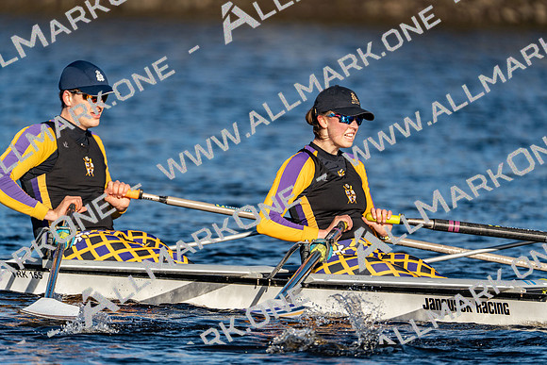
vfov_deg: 2.3
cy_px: 182
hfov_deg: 3.4
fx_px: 9118
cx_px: 274
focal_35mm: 600
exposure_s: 1/2000
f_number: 6.3
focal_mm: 600
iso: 320
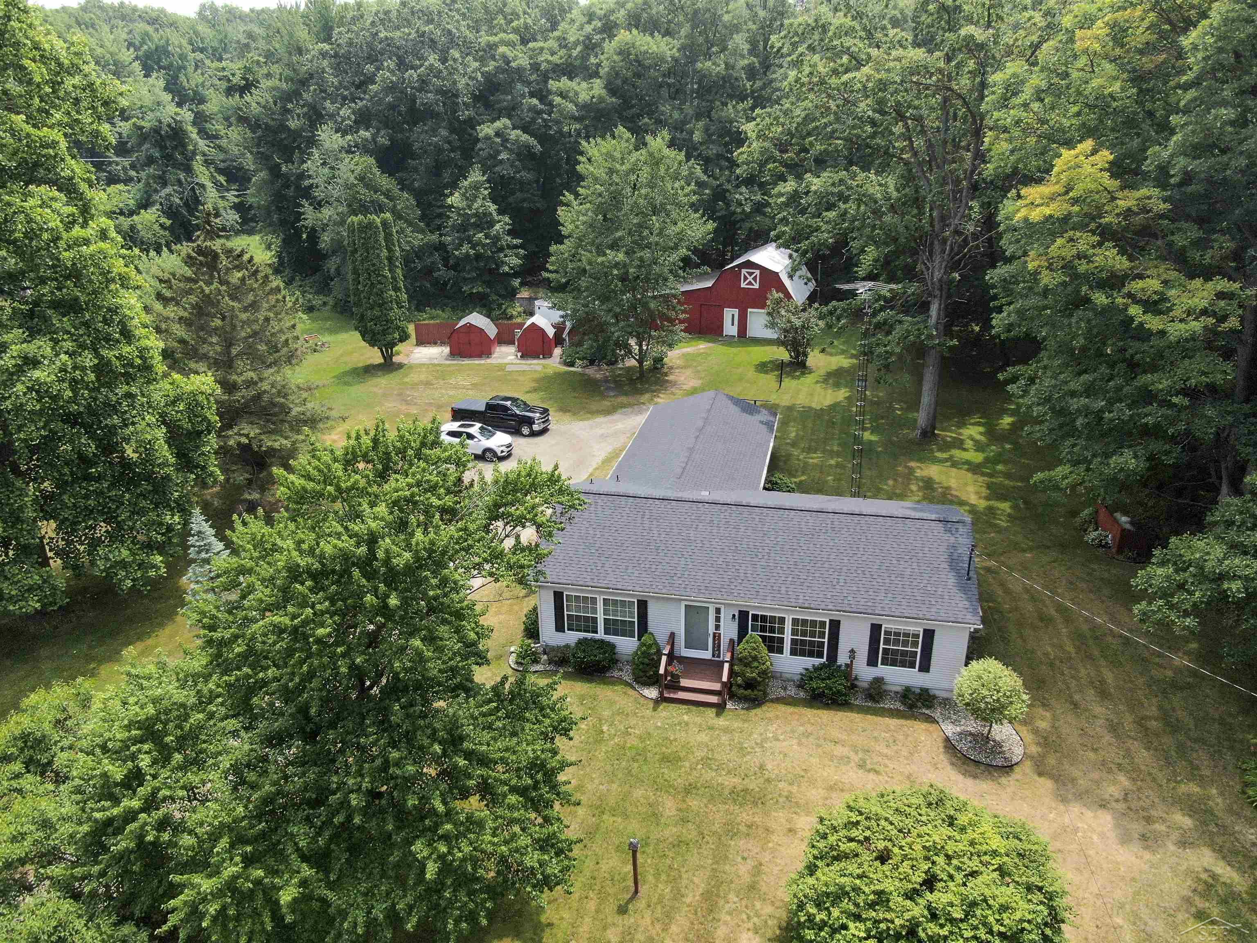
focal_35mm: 24
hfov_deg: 71.6
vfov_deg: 56.8
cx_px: 628
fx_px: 872
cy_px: 472
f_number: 2.8
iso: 200
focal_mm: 4.39
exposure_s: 1/1250
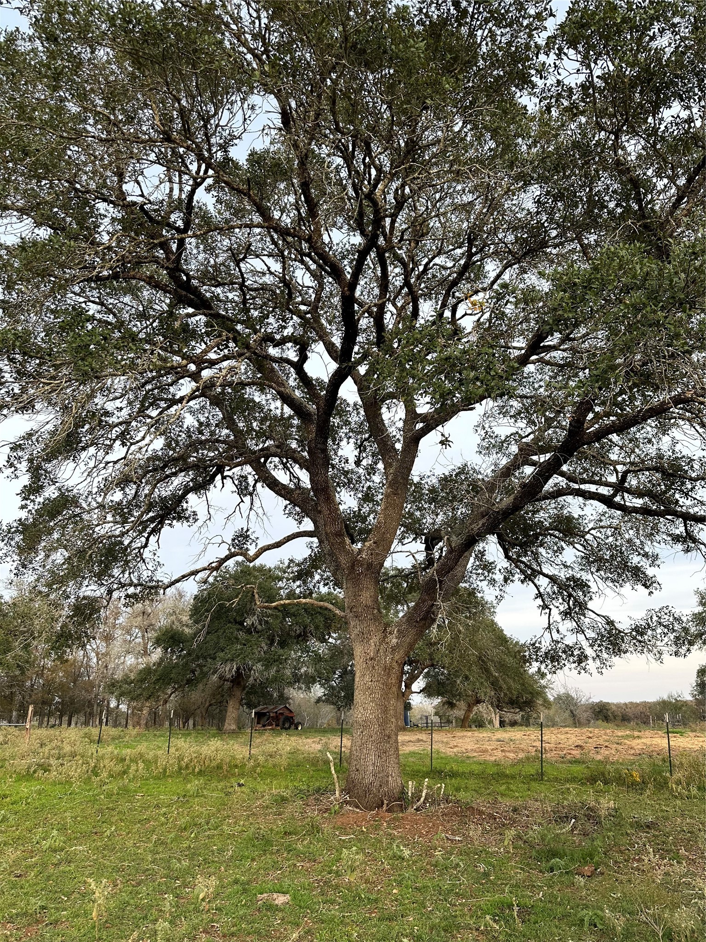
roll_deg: +1.7
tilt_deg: +19.9
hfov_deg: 56.8
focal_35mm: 24
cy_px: 471
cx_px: 353
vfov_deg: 71.6
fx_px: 653
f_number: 1.78
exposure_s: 1/376
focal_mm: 6.86
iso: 80
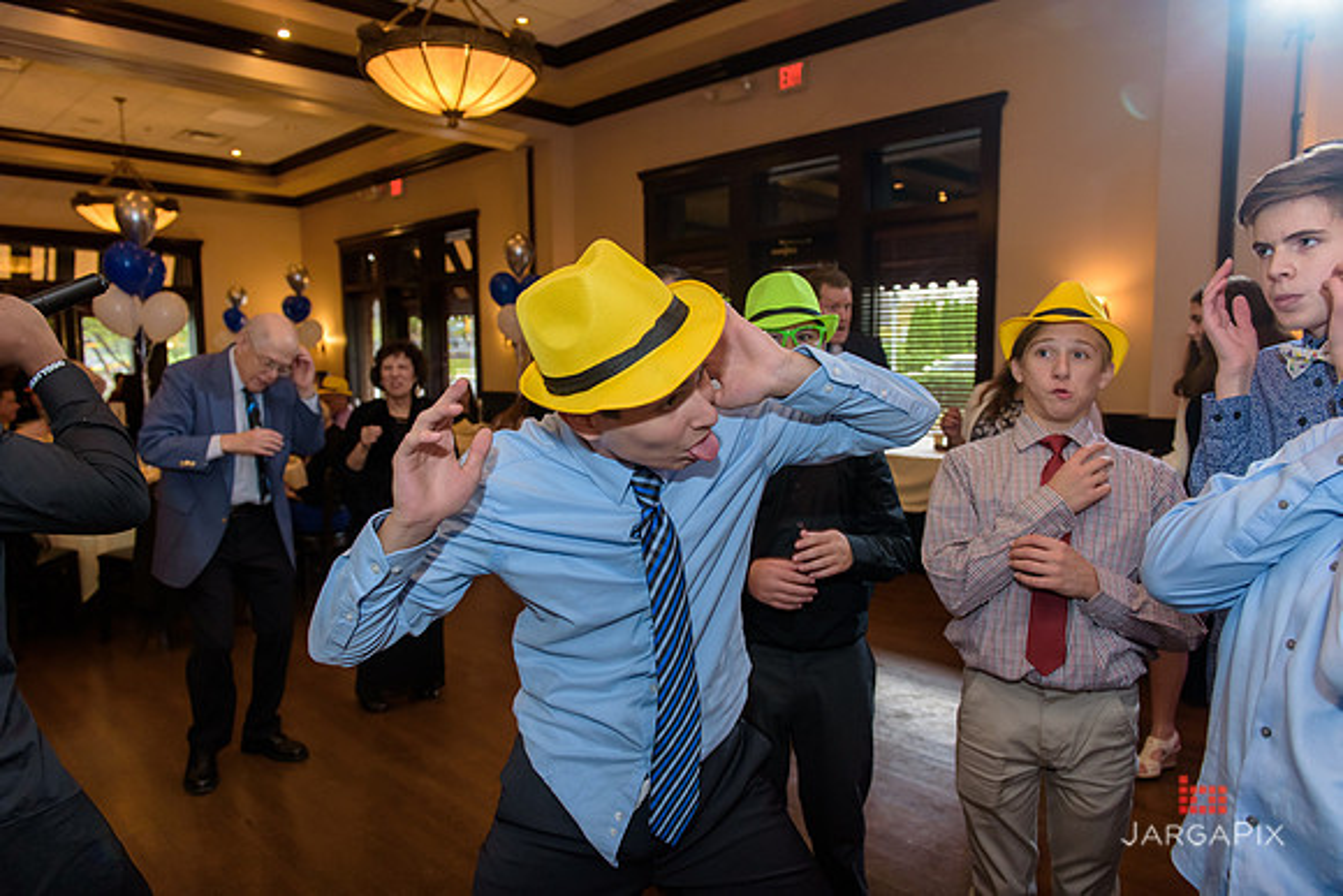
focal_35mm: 24
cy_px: 448
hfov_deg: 73.7
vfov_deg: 53.2
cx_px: 672
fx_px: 896
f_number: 3.2
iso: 1600
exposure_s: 1/125
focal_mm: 24
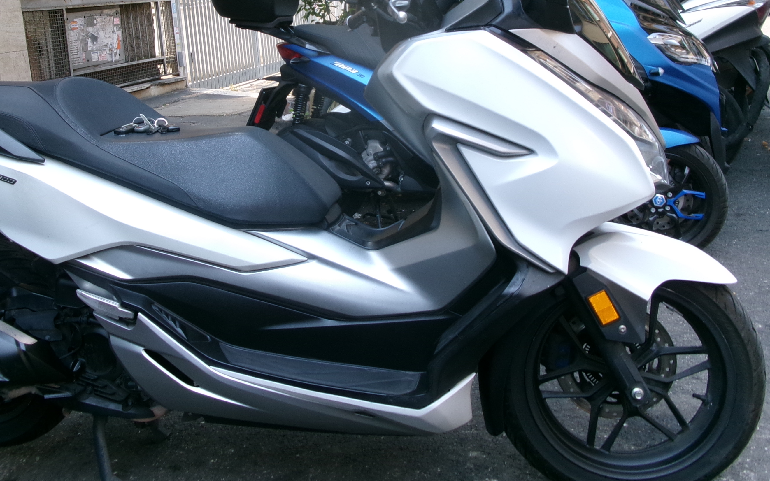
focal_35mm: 41
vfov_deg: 30.8
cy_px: 129
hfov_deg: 47.7
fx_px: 860
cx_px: 283
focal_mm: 5.1
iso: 100
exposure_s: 1/70
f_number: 3.9
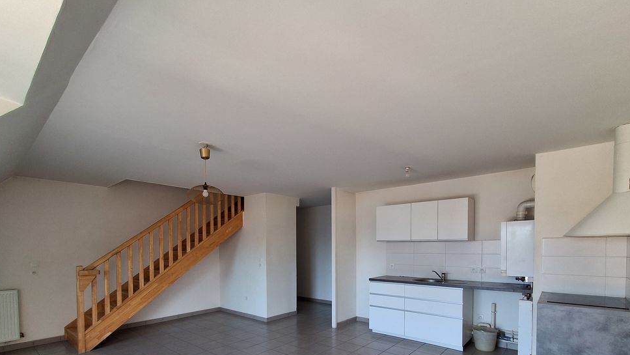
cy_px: 243
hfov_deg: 92.6
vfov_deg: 59.3
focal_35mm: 18
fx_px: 301
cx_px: 307
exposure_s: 1/50
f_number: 2.2
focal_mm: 1.64
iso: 80
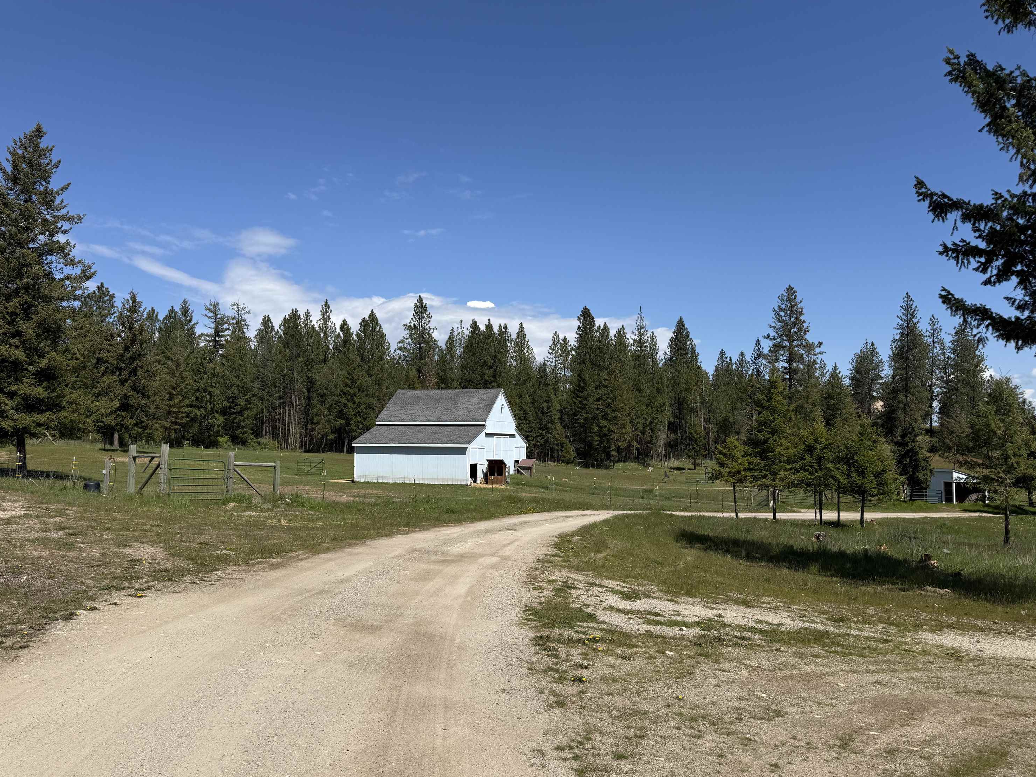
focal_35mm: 25
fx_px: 748
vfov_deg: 54.9
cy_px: 396
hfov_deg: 69.4
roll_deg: -0.8
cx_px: 527
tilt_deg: +3.4
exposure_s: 1/6711
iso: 80
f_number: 1.78
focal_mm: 6.76
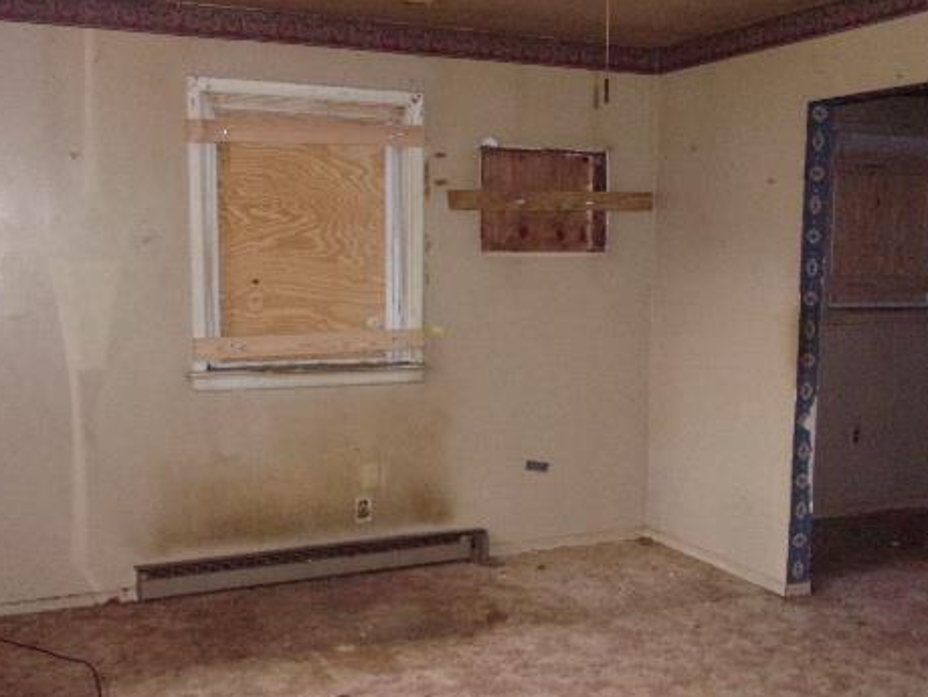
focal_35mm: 39
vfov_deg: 36.9
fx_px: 1046
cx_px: 457
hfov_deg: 47.8
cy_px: 354
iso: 700
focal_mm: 5.1
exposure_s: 1/34
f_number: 3.9
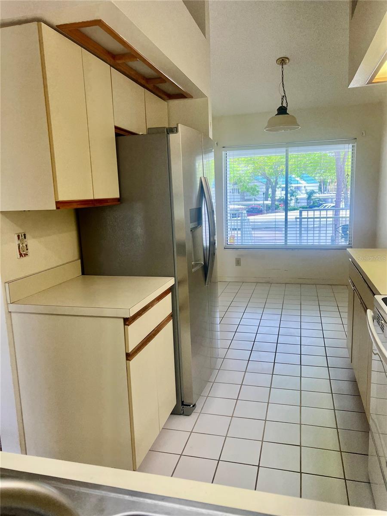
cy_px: 258
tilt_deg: -8.8
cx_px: 194
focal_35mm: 26
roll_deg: +2.0
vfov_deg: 67.3
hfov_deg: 53.1
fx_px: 388
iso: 64
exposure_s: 1/164
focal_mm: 5.7
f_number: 1.5
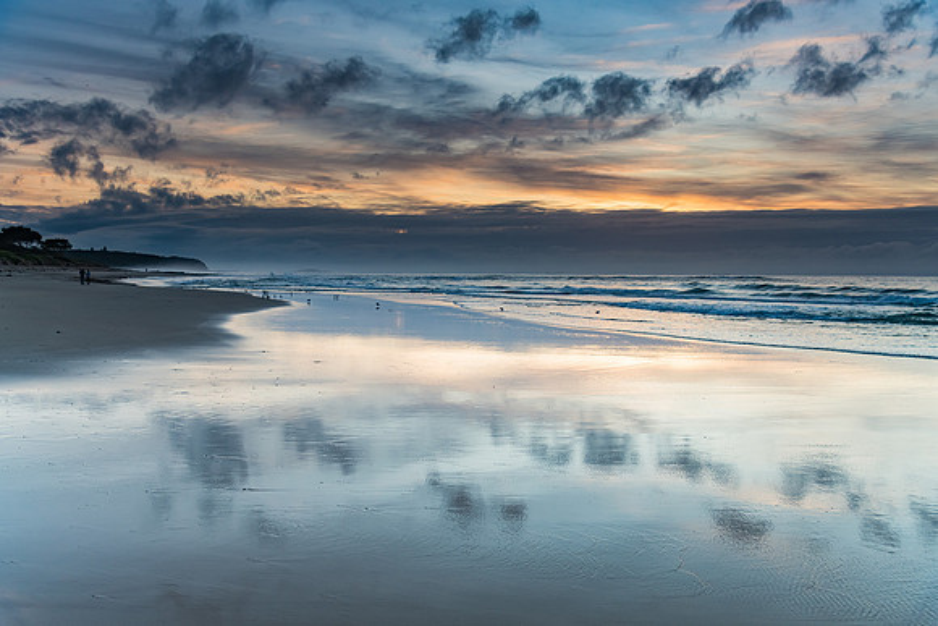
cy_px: 313
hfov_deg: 54.3
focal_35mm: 35
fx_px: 914
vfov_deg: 37.8
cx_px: 469
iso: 400
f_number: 5.6
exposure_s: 1/60
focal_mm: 35
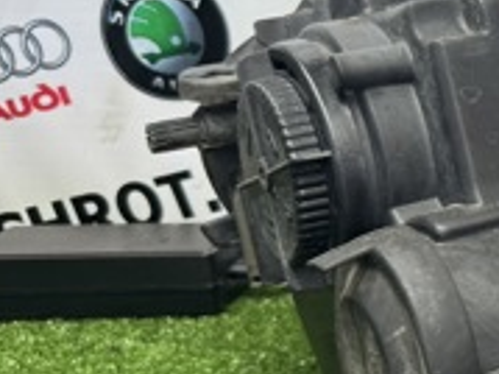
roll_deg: -1.5
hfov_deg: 18.5
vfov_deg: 17.1
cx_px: 864
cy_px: 151
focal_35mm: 86
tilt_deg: -15.5
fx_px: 1239
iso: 64
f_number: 1.78
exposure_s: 1/100
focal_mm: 6.76
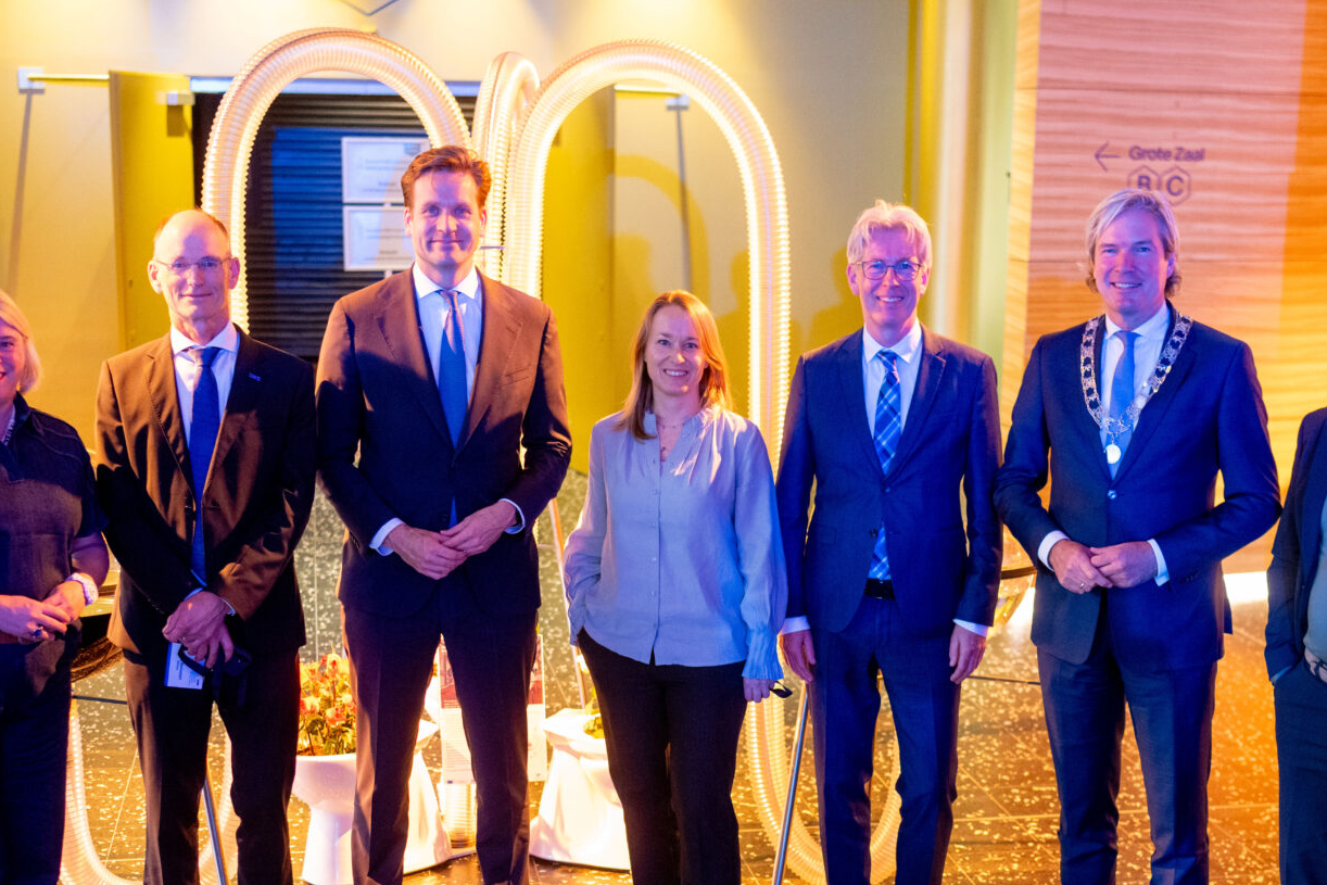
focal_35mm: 55
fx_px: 2027
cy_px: 584
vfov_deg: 24.5
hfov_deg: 36.2
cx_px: 698
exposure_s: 1/80
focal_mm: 35
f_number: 2.2
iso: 2500
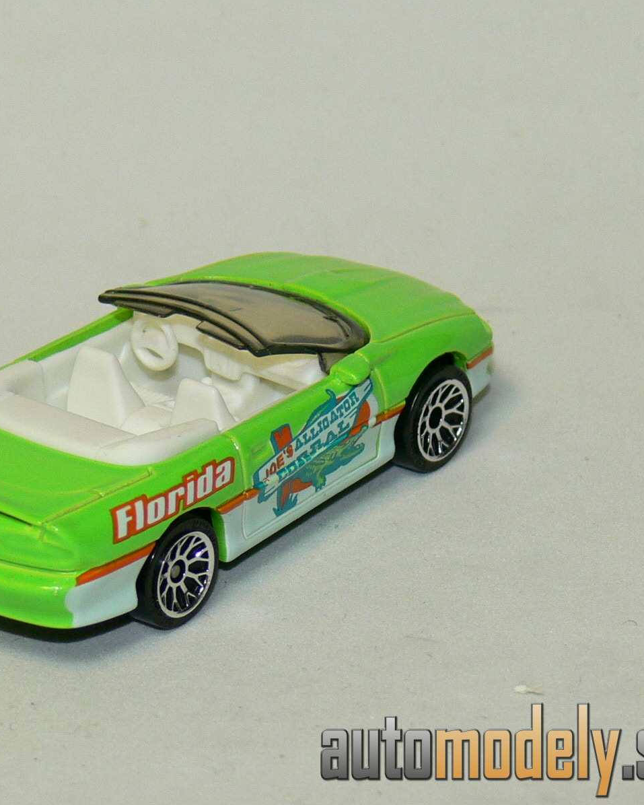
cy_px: 402
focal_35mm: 218
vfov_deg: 8.9
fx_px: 5193
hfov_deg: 7.1
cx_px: 166
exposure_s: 1/30
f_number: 3.2
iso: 100
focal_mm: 22.1
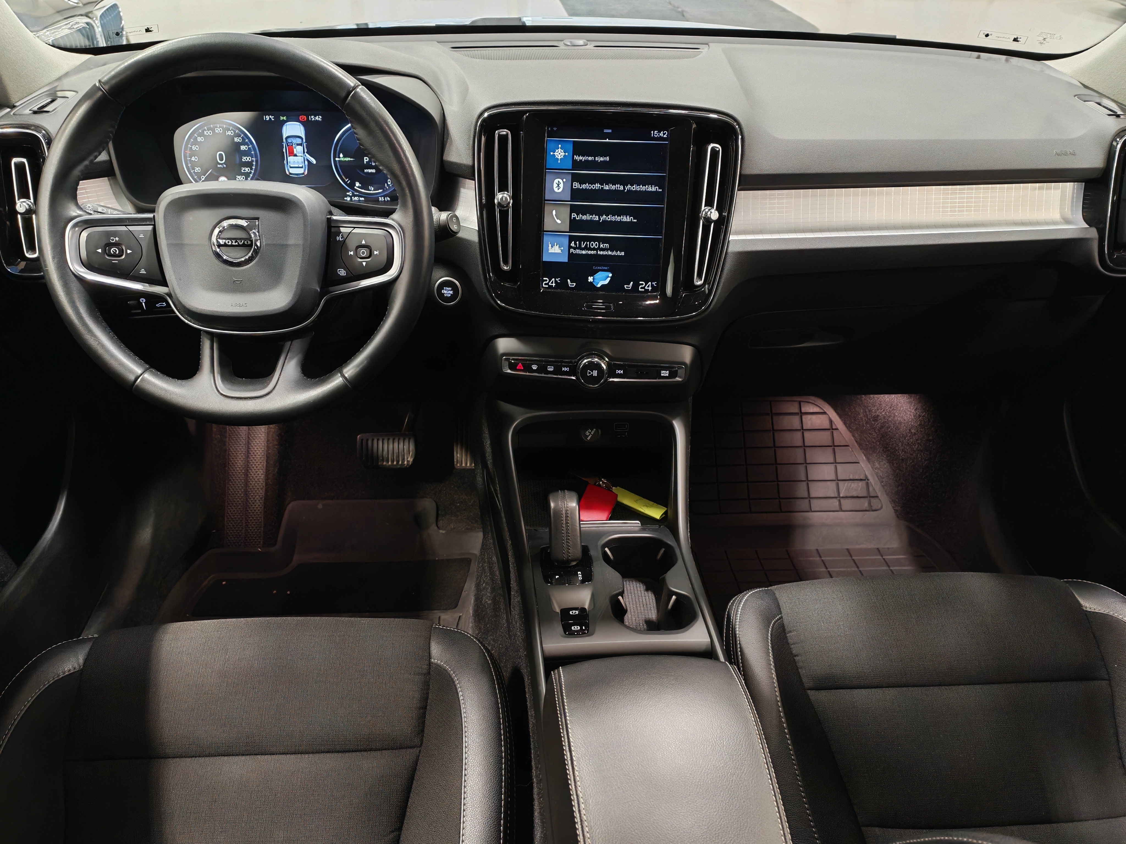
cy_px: 422
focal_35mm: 29
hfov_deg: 61.7
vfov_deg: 48.2
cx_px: 563
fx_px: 943
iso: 1000
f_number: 1.9
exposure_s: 1/50
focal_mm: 6.12
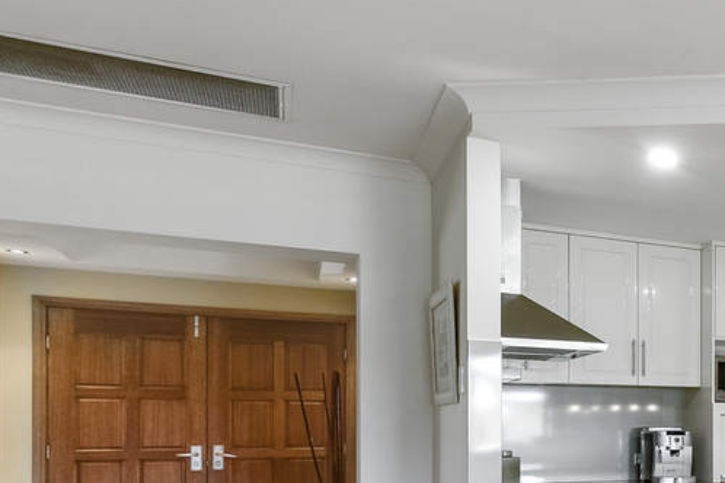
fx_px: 906
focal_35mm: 45
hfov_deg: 29.9
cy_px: 447
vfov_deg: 28.6
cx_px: 1035
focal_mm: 14
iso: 125
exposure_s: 1/1.67
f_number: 11
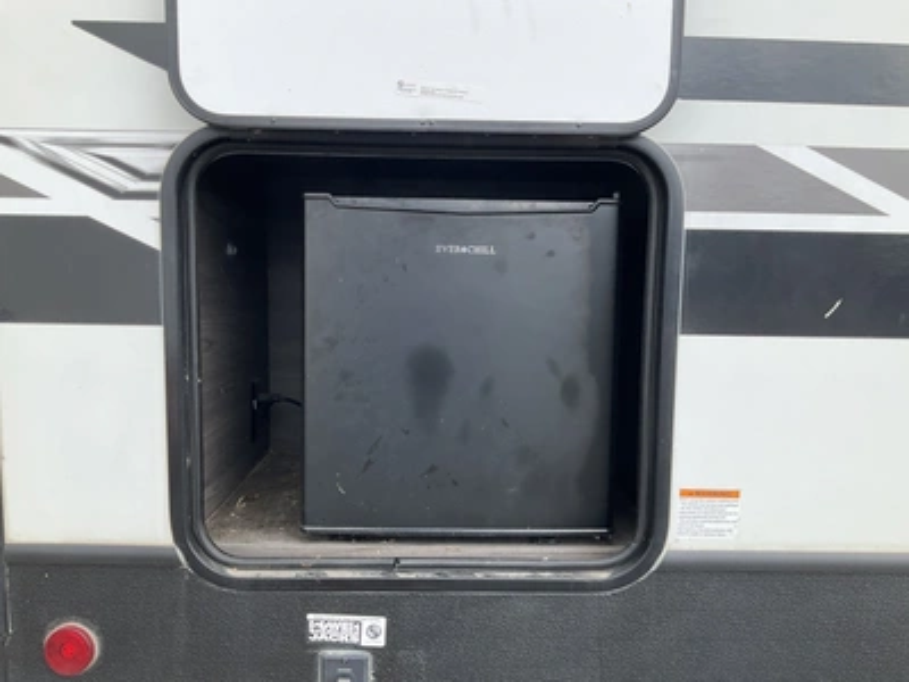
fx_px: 762
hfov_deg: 61.7
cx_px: 454
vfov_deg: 48.2
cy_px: 341
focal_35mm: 29
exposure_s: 1/556
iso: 25
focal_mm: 3
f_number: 1.8
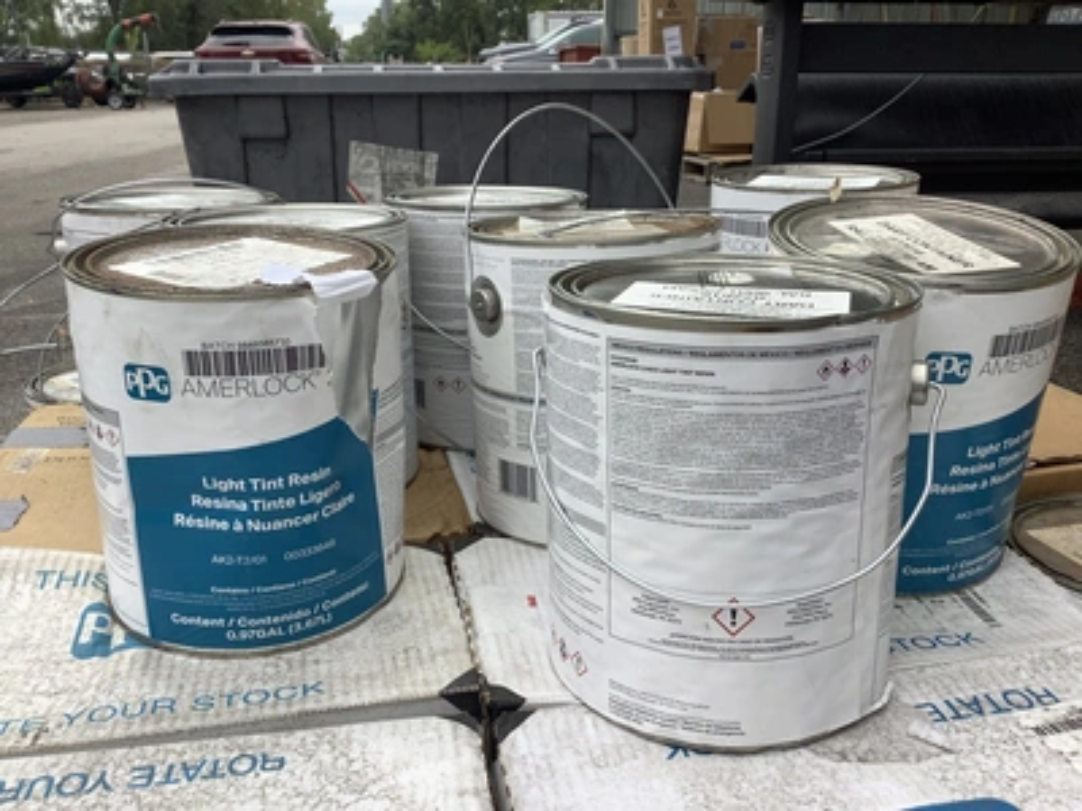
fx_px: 969
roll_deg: -0.2
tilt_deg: -17.4
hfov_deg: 58.4
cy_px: 406
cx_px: 541
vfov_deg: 45.4
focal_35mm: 31
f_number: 2.4
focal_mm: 3.3
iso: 25
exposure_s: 1/184
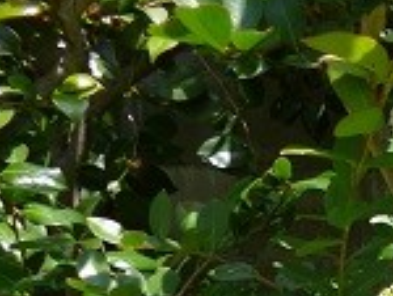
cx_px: 532
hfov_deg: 23.9
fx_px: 796
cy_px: 423
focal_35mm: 70
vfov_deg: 18.9
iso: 100
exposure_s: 1/640
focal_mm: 4.3
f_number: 2.5
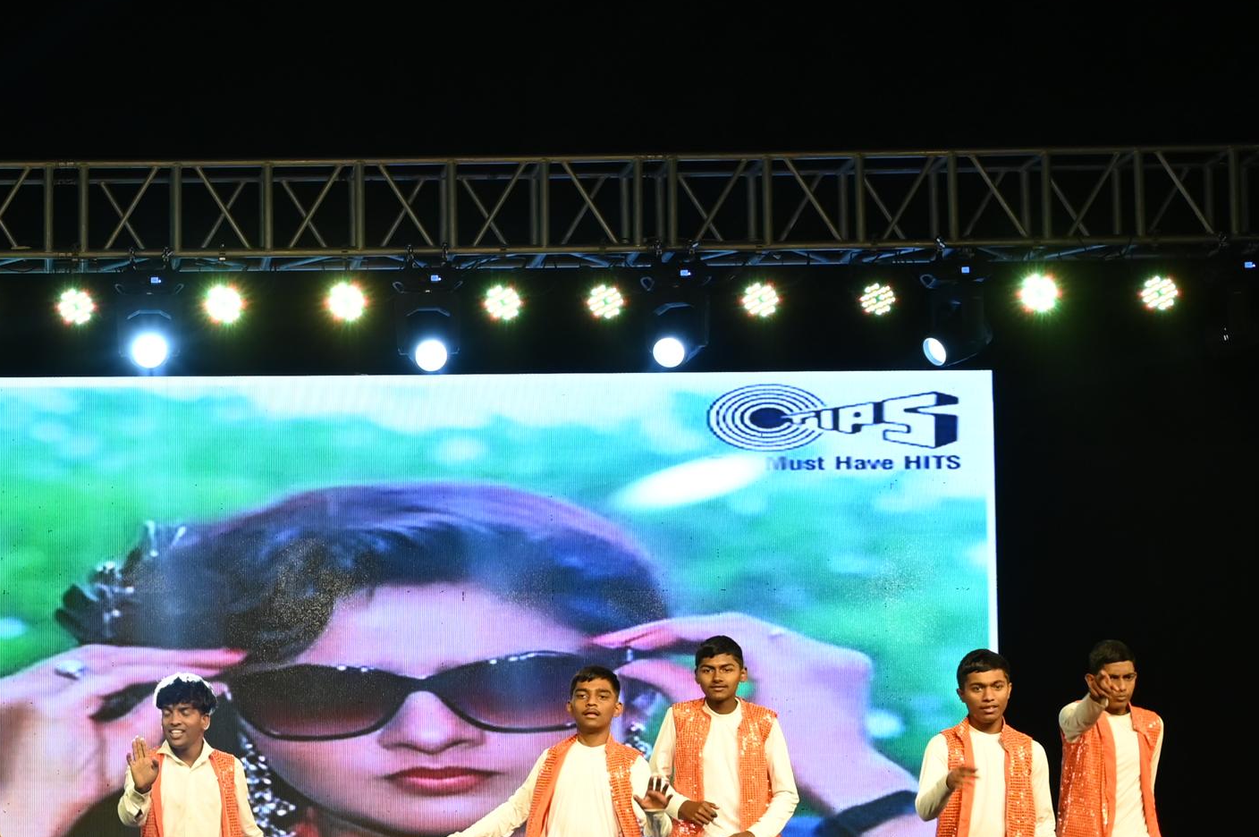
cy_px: 686
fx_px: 4193
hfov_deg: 16.5
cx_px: -139
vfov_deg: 11.4
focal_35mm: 120
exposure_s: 1/100
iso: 640
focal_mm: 44
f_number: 5.6
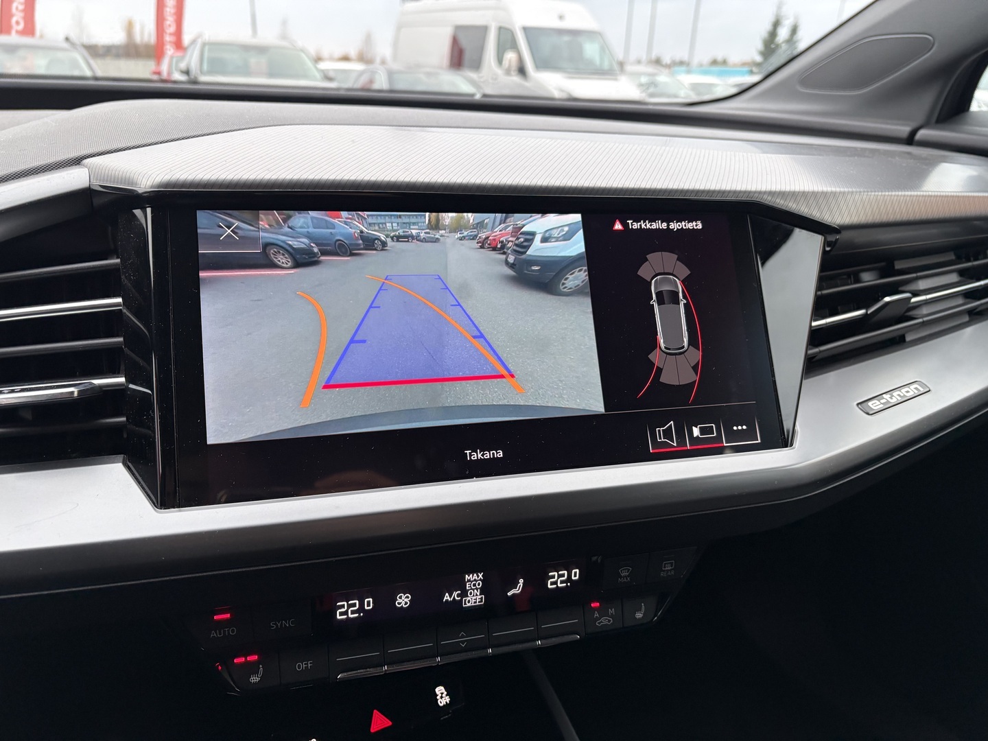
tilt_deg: -20.5
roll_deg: -1.7
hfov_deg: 67.3
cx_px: 494
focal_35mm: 26
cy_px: 370
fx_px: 742
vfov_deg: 53.1
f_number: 1.6
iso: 125
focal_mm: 5.96
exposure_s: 1/121
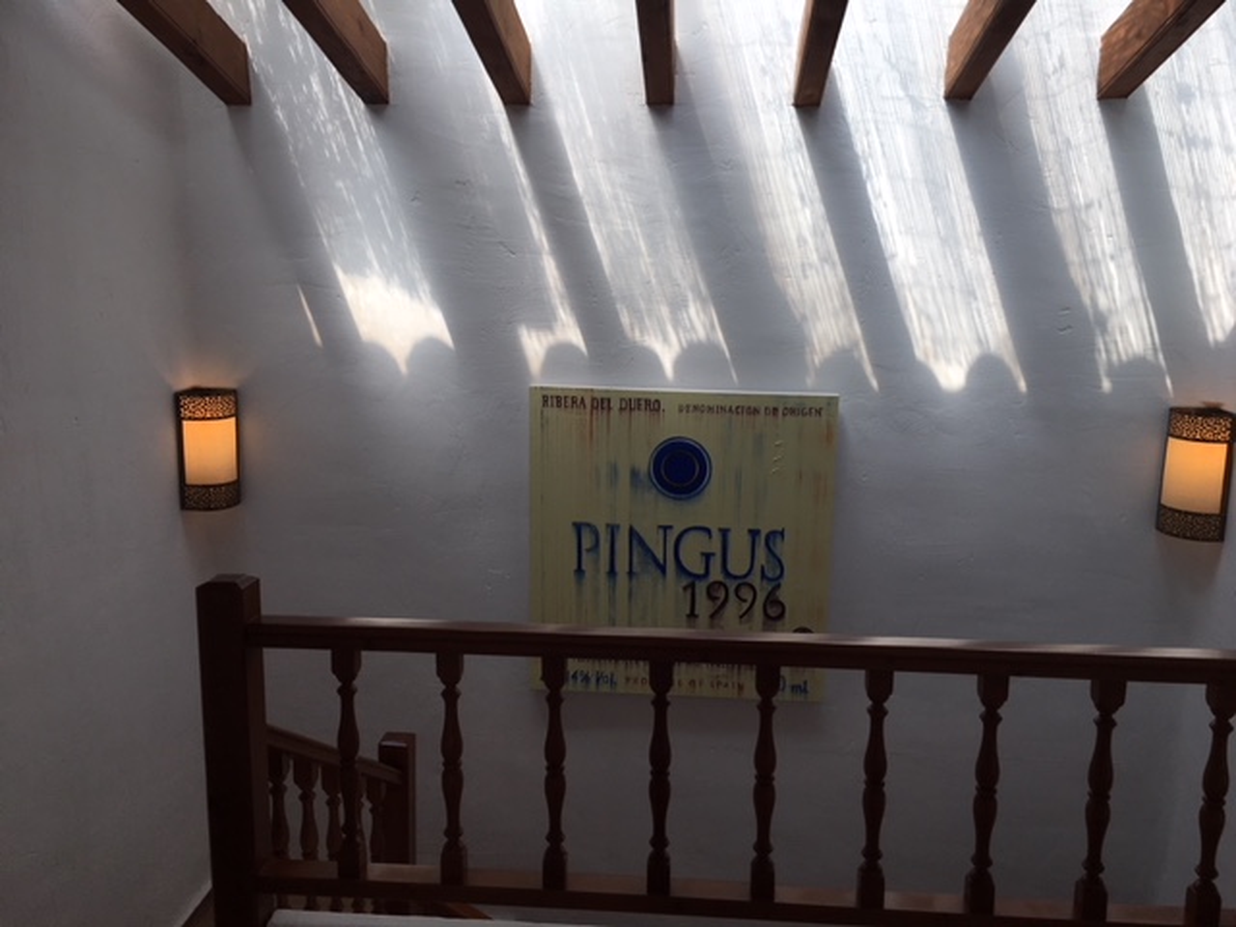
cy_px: 464
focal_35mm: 29
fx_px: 1035
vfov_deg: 48.2
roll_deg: -1.0
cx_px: 618
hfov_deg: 61.7
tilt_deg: -9.0
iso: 25
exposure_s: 1/337
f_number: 2.2
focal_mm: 4.15
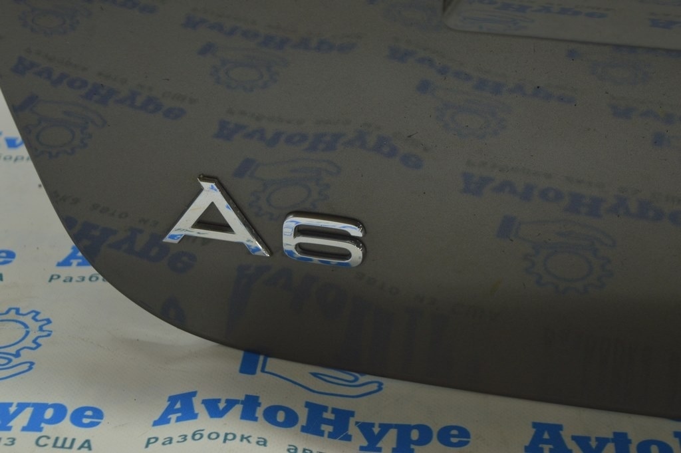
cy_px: 226
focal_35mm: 82
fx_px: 1559
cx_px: 340
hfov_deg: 24.6
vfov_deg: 16.5
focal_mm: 55
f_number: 5.6
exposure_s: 1/20
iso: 400
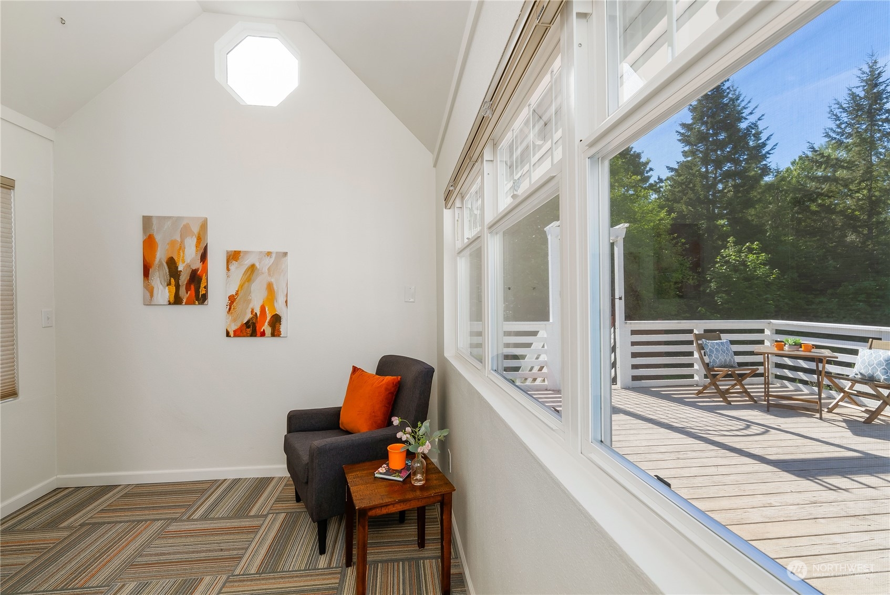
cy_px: 298
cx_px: 445
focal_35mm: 14
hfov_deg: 104.2
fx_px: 346
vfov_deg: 81.3
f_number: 9
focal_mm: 14
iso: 250
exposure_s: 1/200
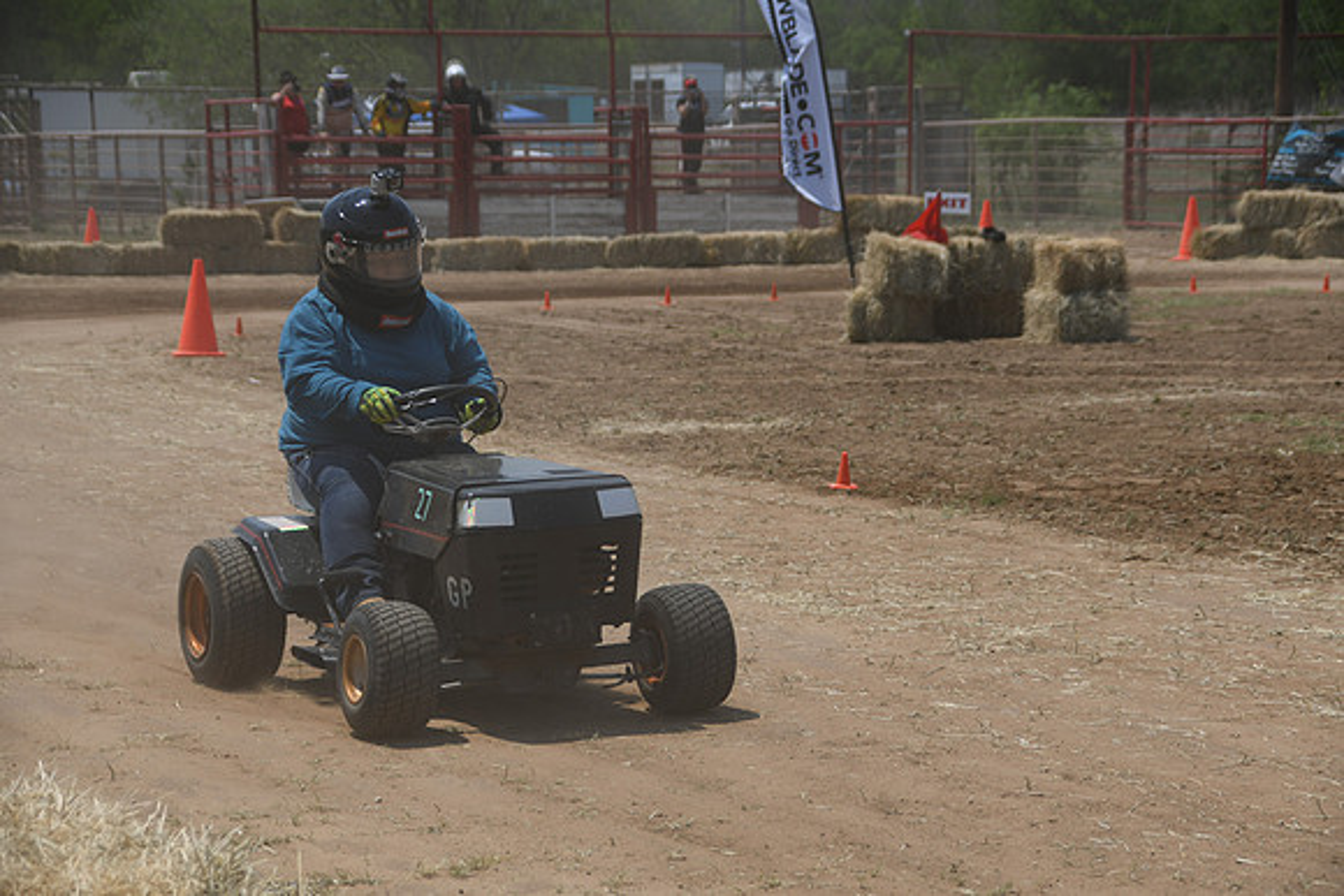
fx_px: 3921
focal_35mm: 105
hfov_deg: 19.5
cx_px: 672
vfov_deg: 13.0
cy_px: 448
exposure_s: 1/1250
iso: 100
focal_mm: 70
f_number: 5
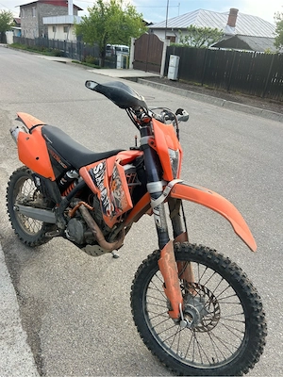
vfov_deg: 67.3
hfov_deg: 53.1
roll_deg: -5.5
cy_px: 188
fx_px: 283
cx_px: 142
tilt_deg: -25.8
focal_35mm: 26
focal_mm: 5.7
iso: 50
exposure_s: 1/460
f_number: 1.5
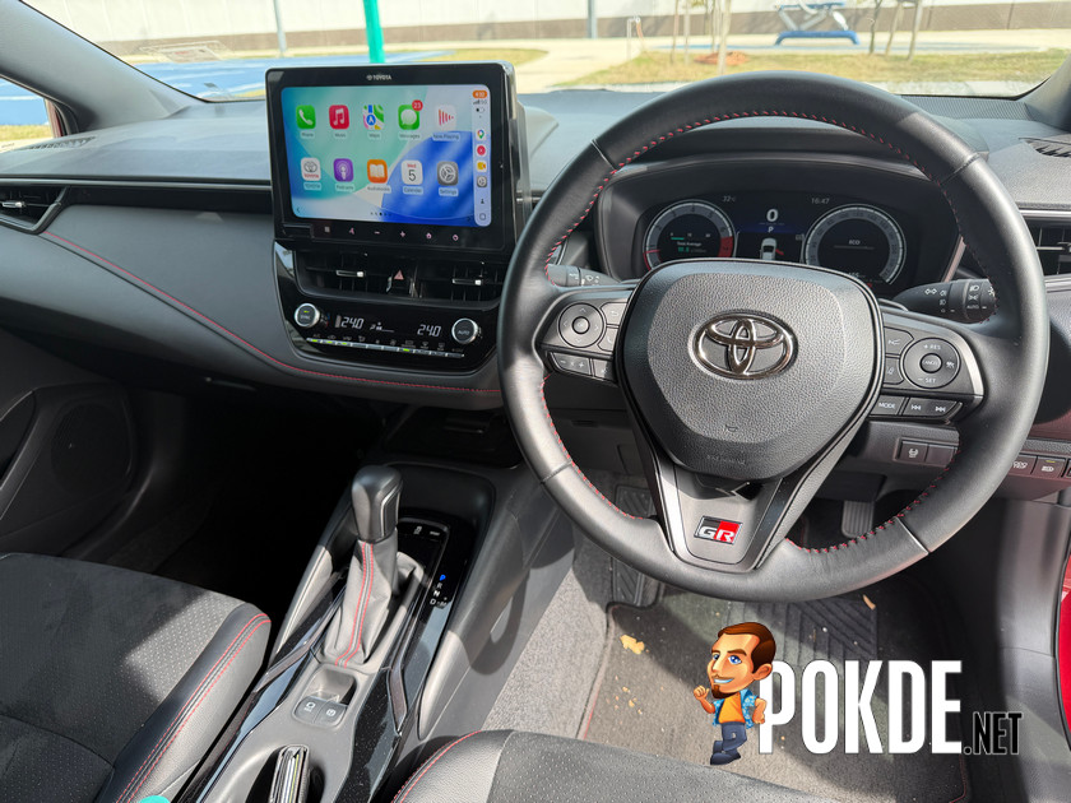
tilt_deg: -26.2
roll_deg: +2.7
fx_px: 743
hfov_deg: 71.6
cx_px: 536
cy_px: 402
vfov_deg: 56.8
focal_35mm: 24
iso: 80
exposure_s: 1/299
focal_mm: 6.76
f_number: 1.78
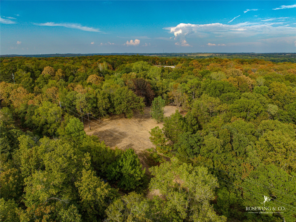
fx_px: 205
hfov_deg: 71.6
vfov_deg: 56.8
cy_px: 111
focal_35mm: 24
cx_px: 148
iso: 100
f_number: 2.8
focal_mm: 12.29
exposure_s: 1/1000
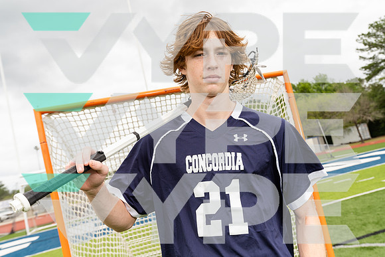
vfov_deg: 38.9
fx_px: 364
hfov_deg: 55.8
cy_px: 128
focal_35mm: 34
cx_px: 192
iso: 250
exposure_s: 1/250
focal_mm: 34
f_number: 7.1
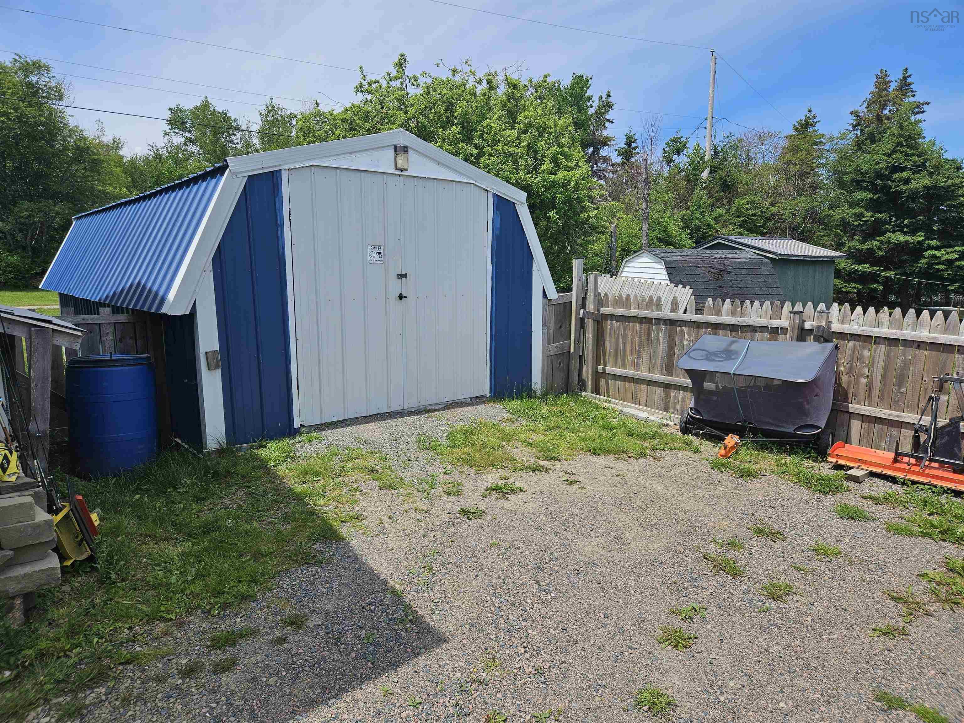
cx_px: 482
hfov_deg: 73.9
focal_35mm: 23
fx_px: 641
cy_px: 362
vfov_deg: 58.9
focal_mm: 5.4
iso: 25
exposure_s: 1/2128
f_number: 1.8
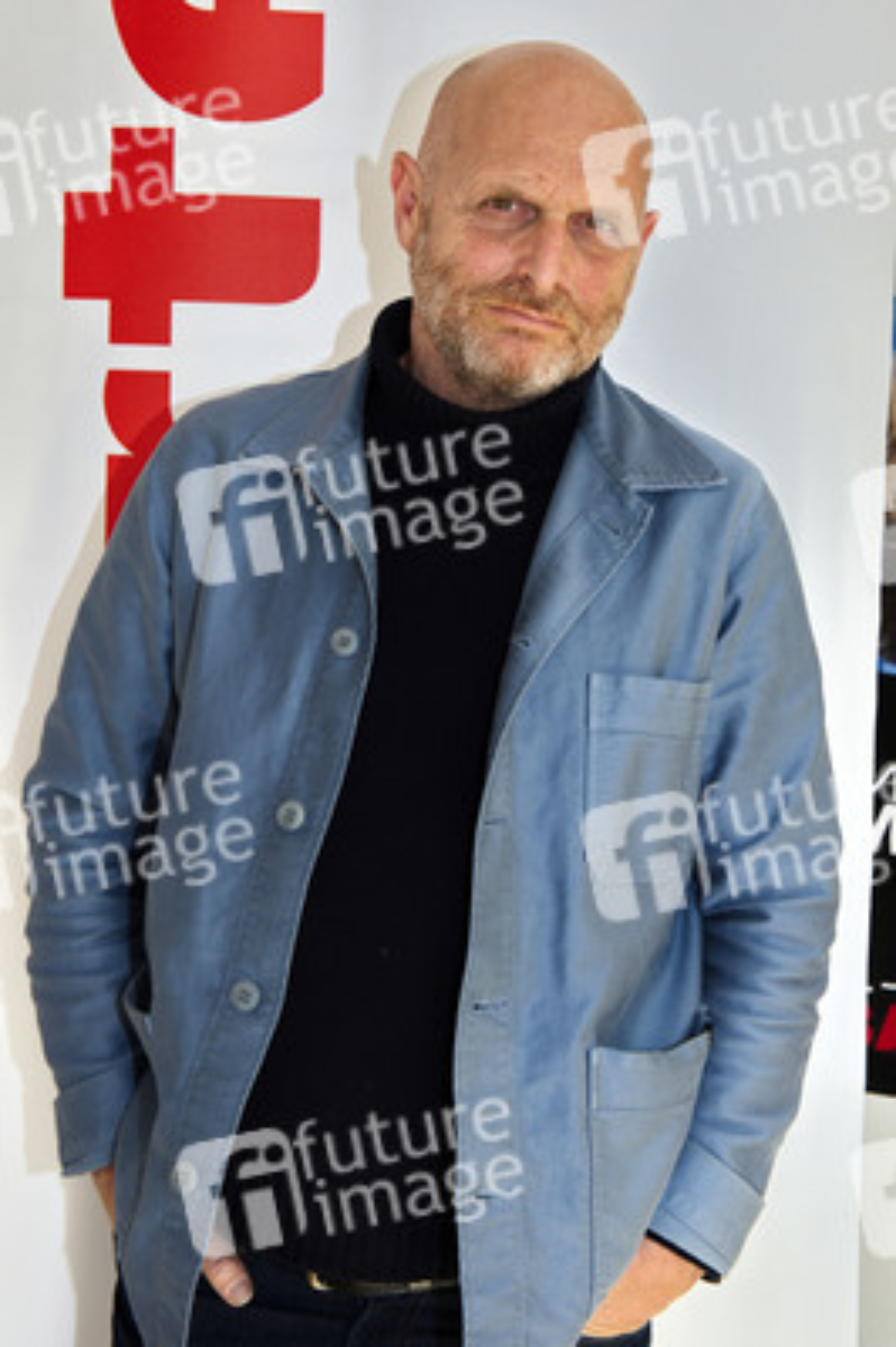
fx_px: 1795
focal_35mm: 48
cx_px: 448
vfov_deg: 41.1
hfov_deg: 28.0
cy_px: 674
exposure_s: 1/250
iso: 400
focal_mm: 48
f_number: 5.6
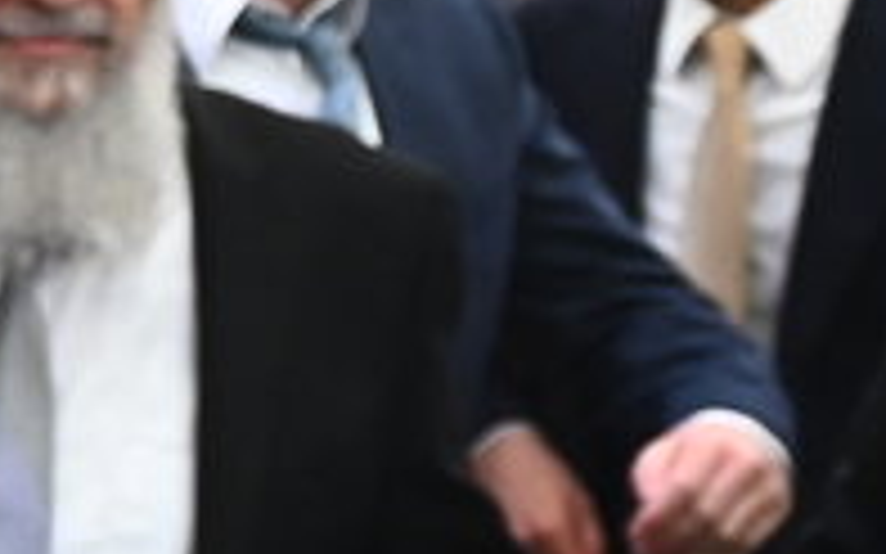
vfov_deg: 7.5
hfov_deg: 9.1
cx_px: -1947
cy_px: 372
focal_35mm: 174
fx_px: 4200
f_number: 3.5
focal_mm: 24
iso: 3200
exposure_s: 1/200
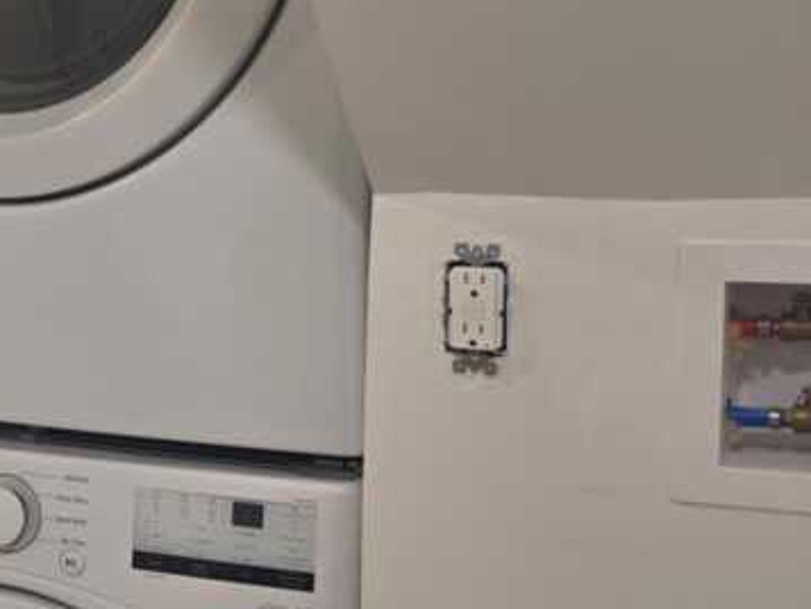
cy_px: 320
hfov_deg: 25.8
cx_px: -202
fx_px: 1547
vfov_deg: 22.3
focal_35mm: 66
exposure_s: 1/120
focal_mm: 6.5
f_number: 1.4
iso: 100
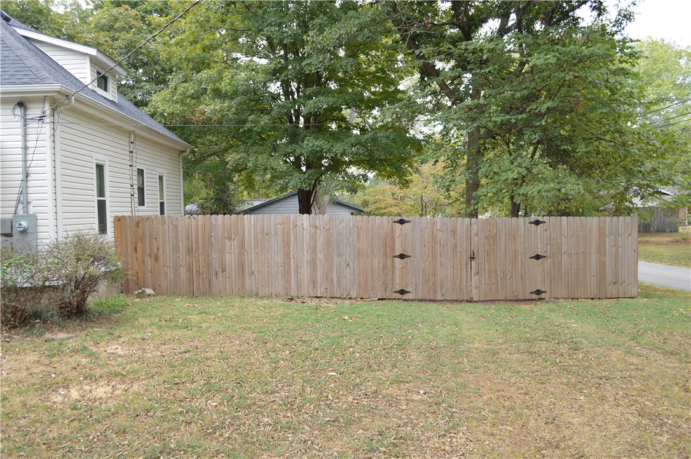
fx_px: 633
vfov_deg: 39.9
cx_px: 346
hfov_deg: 57.3
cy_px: 230
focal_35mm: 33
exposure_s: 1/125
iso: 160
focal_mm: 22
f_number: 5.6
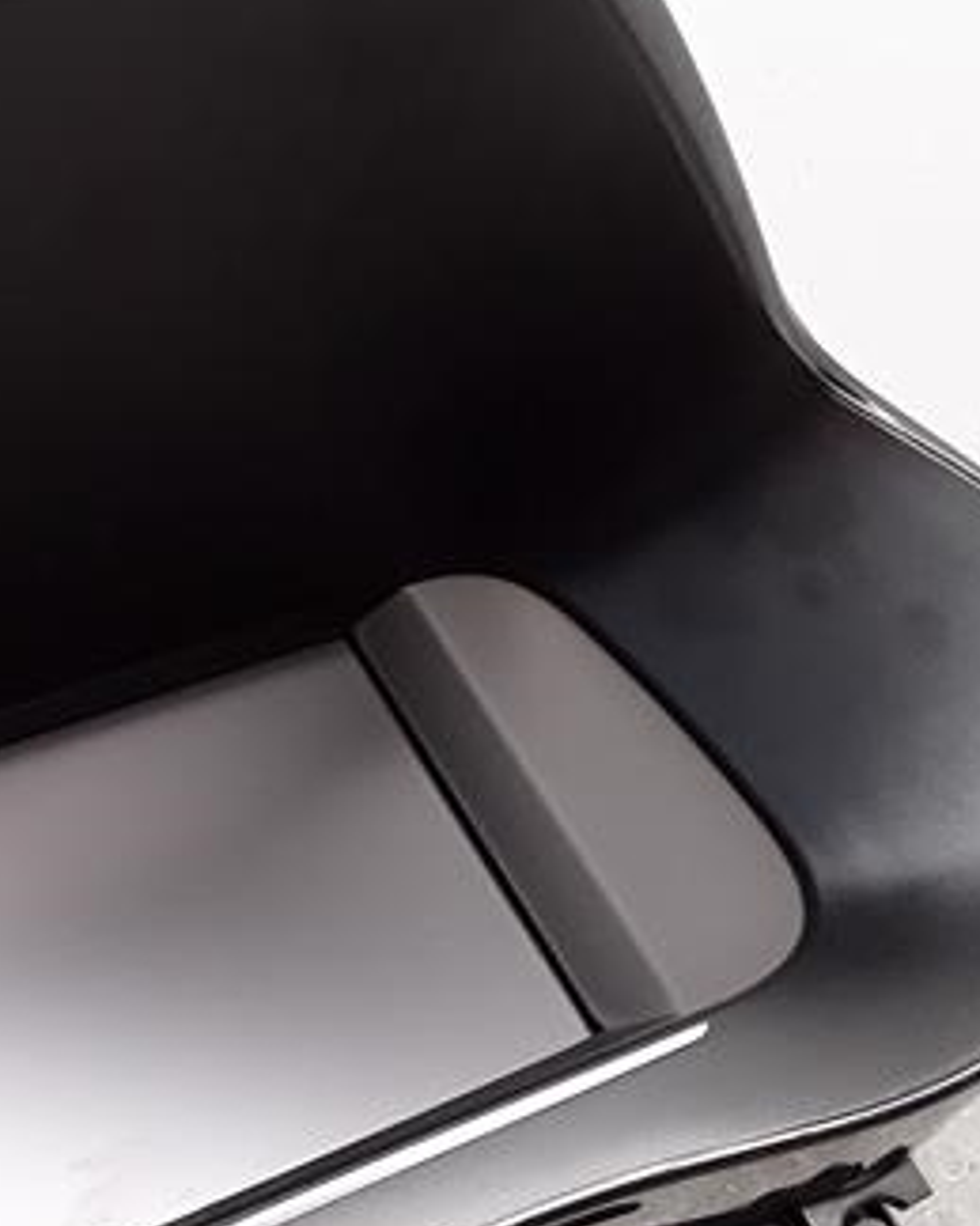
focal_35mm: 54
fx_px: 1959
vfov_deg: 34.5
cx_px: -30
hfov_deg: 26.4
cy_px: 795
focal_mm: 2.91
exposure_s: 1/100
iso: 100
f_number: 1.9
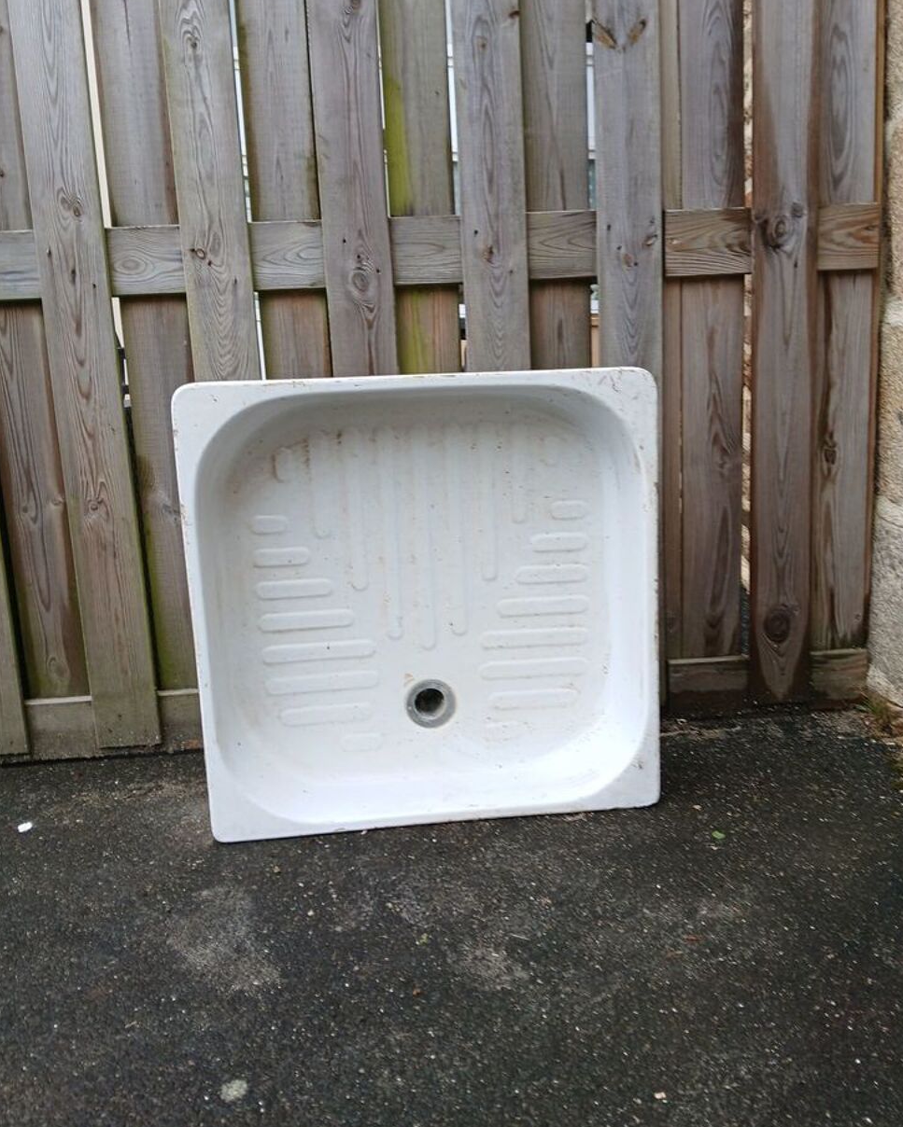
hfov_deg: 51.5
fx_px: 935
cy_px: 538
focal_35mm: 28
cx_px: 461
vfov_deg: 62.2
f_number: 1.8
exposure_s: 1/100
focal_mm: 3.98
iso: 25
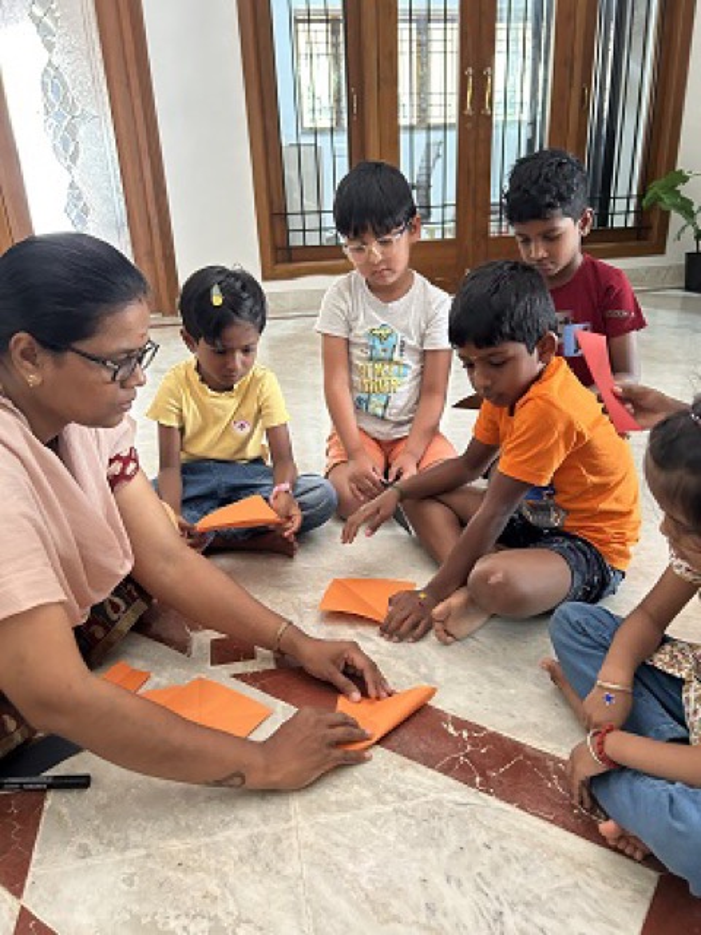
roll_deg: +2.3
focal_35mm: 26
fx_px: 702
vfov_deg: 67.3
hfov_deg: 53.1
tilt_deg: -21.8
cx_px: 350
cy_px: 468
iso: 320
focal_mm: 5.7
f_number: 1.5
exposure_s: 1/50
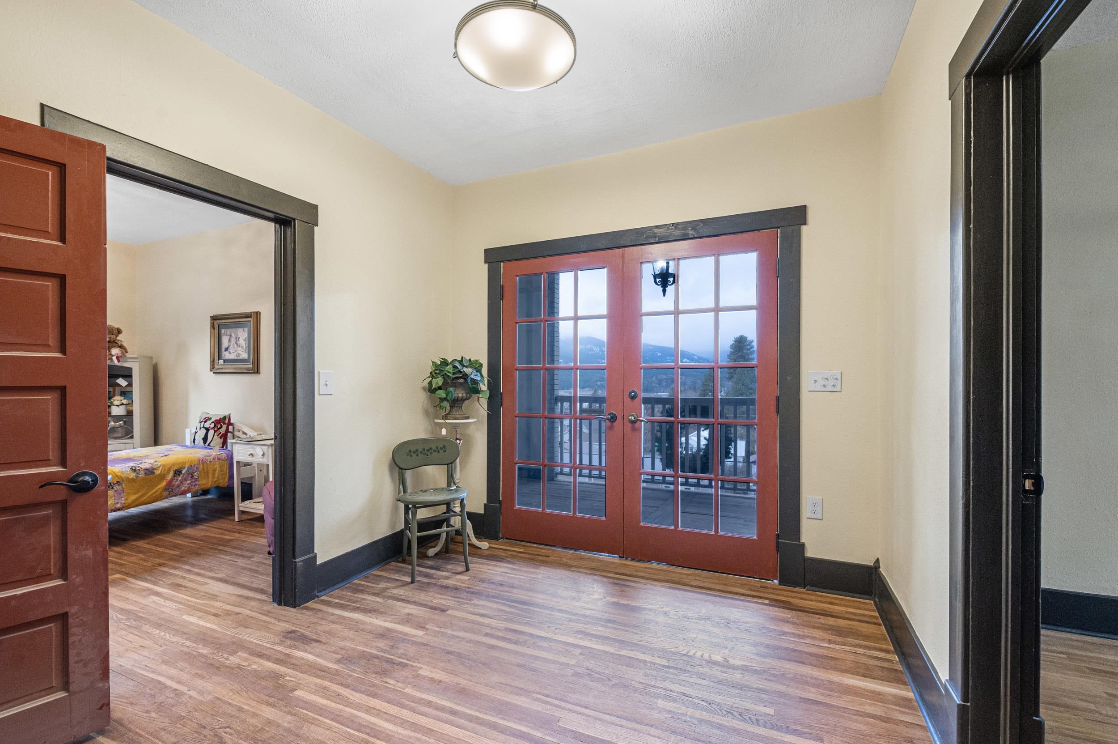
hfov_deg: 100.4
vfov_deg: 77.2
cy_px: 372
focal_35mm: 15
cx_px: 559
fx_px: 465
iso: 1600
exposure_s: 1/40
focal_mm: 15
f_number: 5.6
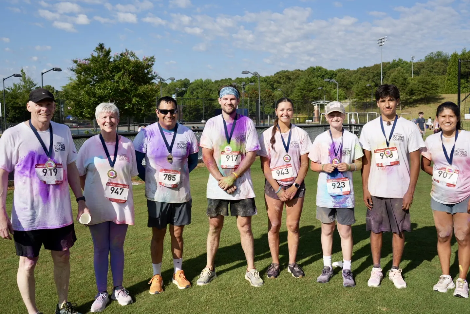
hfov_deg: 63.6
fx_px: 379
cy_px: 157
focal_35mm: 29
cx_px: 235
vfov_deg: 45.0
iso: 100
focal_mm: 29
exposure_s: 1/1250
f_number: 4
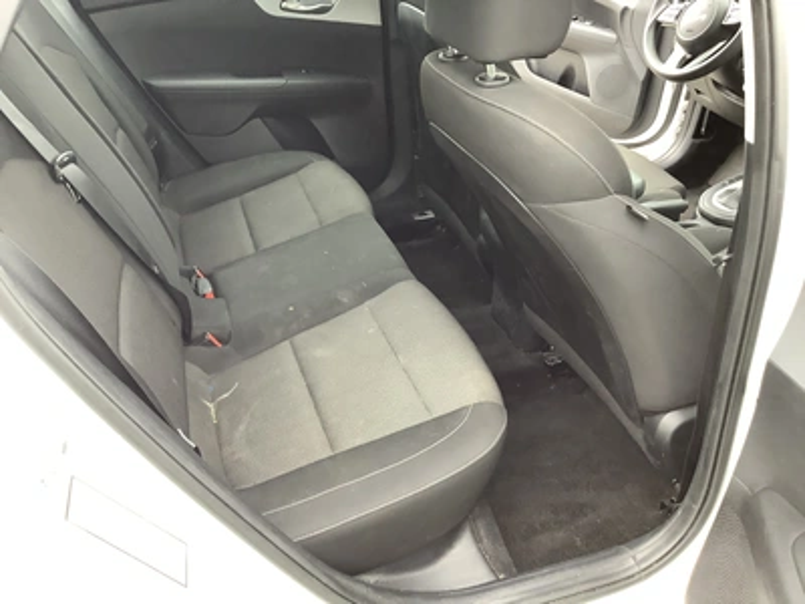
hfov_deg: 58.4
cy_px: 302
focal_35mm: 31
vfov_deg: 45.4
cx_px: 402
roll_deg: -1.2
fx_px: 721
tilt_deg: -31.9
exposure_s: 1/60
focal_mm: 3.3
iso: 200
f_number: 2.4
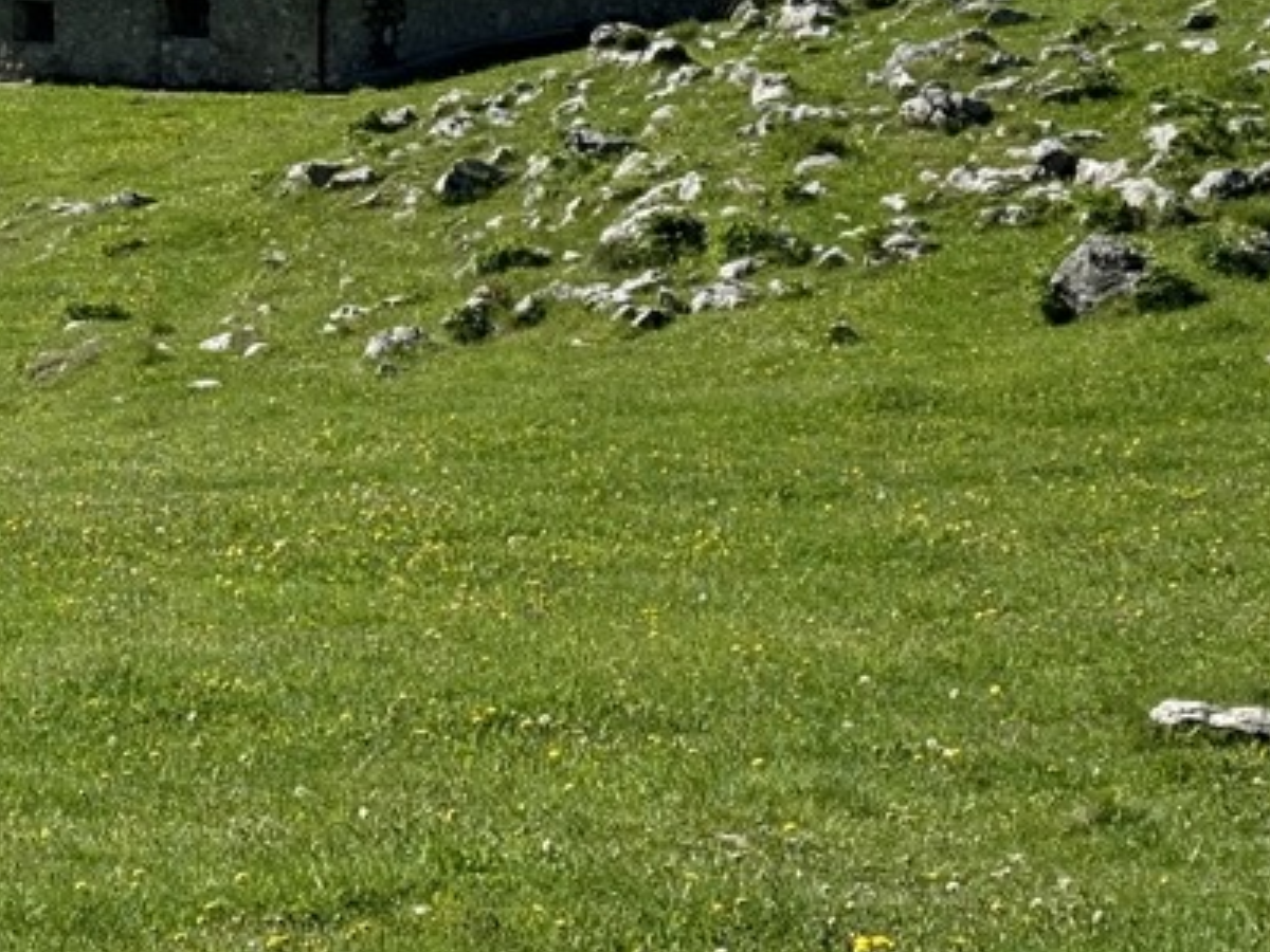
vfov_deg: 11.9
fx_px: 4513
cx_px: 352
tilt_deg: -4.9
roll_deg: +0.0
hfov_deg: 16.0
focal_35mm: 123
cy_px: -41
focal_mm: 6.76
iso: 64
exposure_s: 1/4310
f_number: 1.78
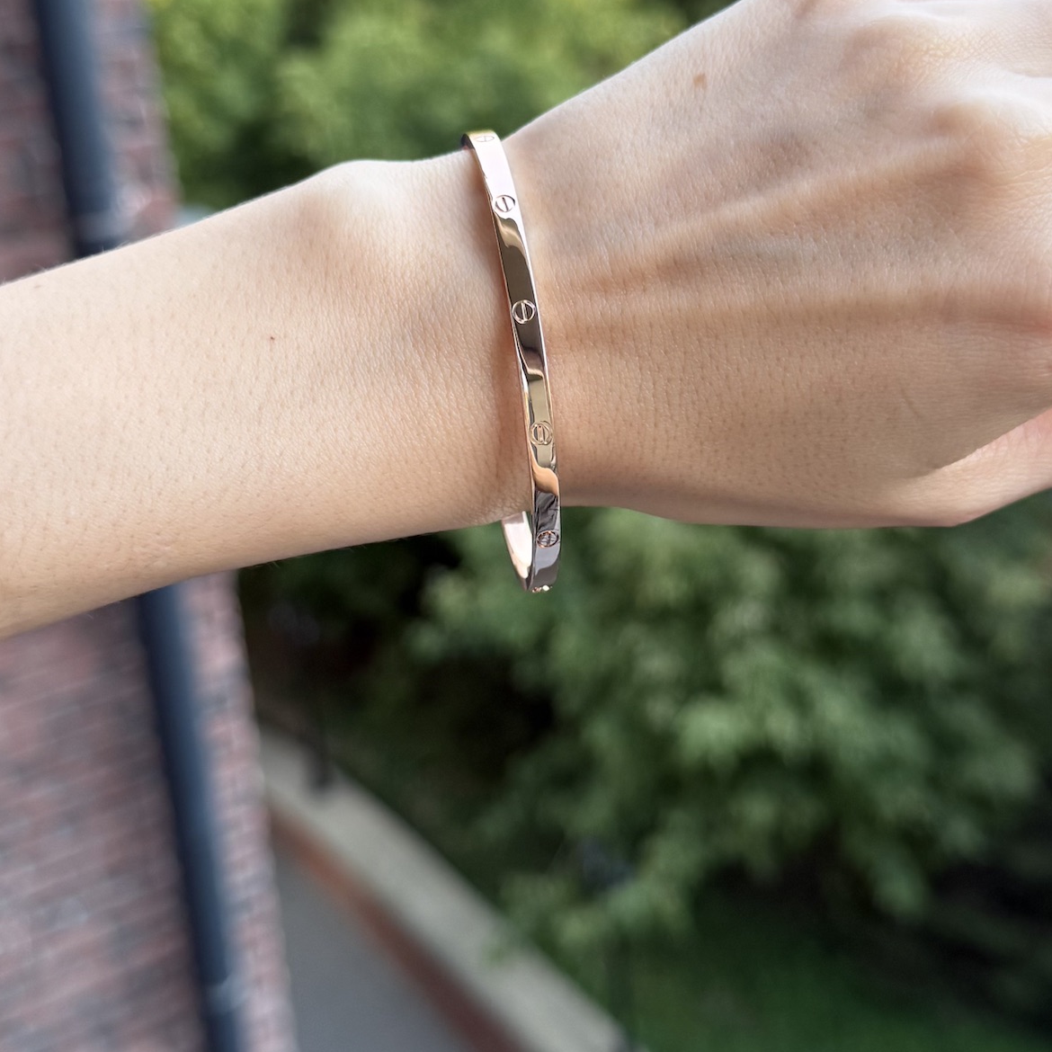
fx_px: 997
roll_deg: +0.8
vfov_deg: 54.4
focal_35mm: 29
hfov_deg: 55.6
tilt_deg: -21.8
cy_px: 342
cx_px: 518
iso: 160
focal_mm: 6.76
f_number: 1.78
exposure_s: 1/121
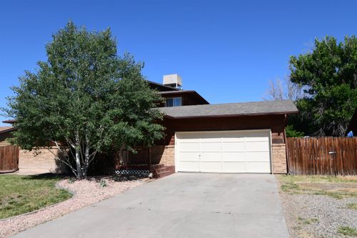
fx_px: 268
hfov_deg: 67.4
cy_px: 119
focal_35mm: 27
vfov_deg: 47.9
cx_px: 178
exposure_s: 1/250
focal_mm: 18
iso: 64
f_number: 8
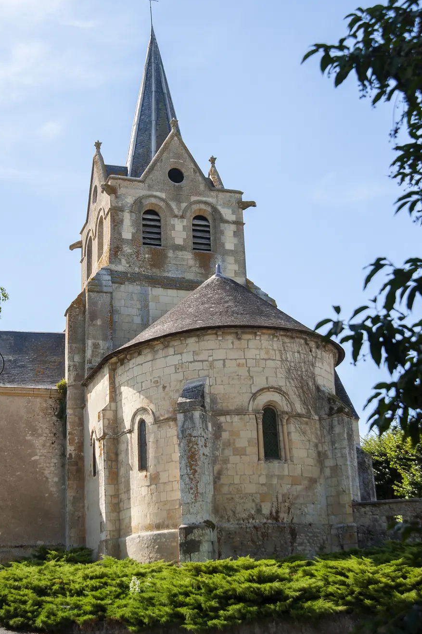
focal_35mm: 52
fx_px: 915
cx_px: 154
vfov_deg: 38.2
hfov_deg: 25.9
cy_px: 292
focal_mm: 38
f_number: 6.3
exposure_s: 1/400
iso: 200
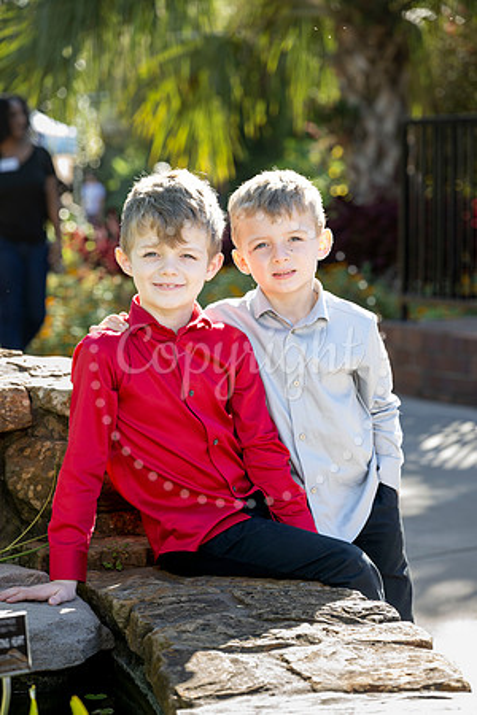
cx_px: 238
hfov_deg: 11.4
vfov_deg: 17.1
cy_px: 358
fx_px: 2385
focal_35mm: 120
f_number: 5.6
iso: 400
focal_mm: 120
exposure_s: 1/200
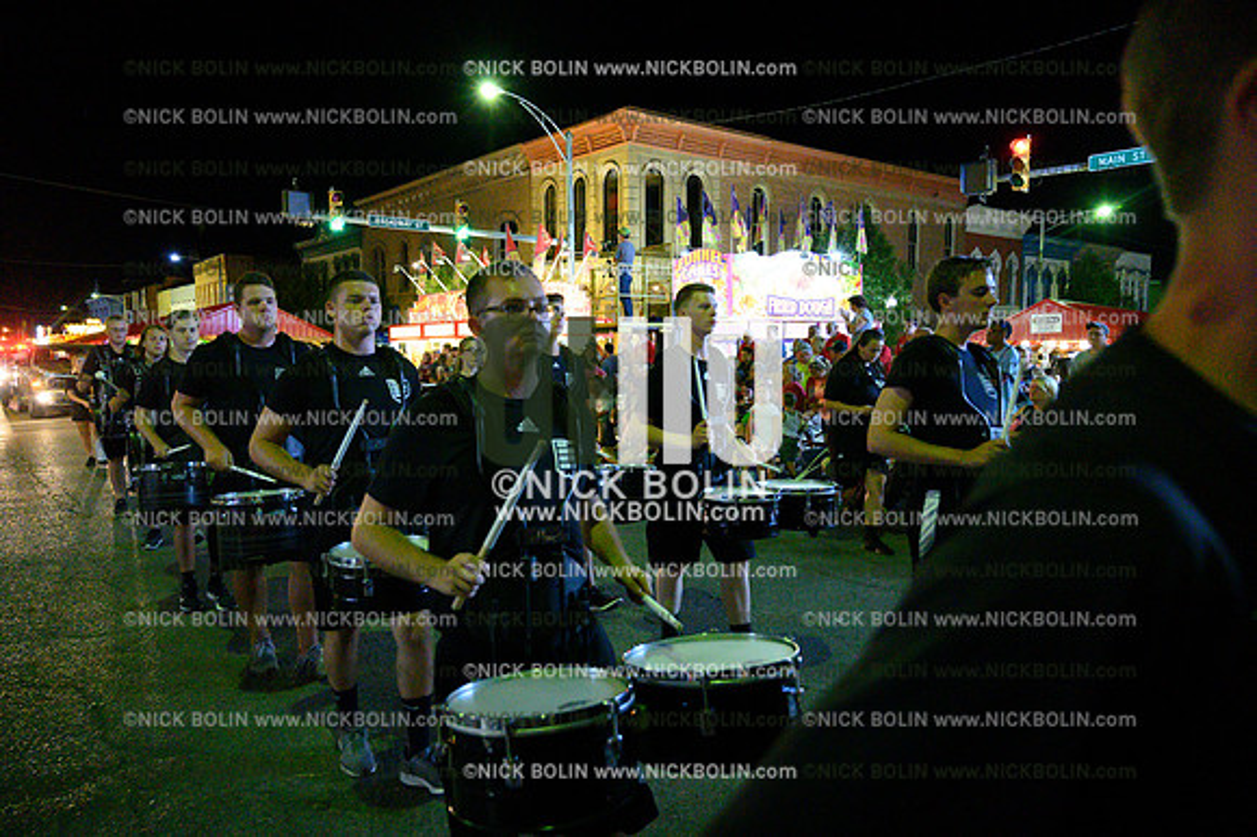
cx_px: 628
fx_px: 837
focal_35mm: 24
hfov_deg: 73.8
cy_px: 418
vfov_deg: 53.1
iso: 32000
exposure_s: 1/400
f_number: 4
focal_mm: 24
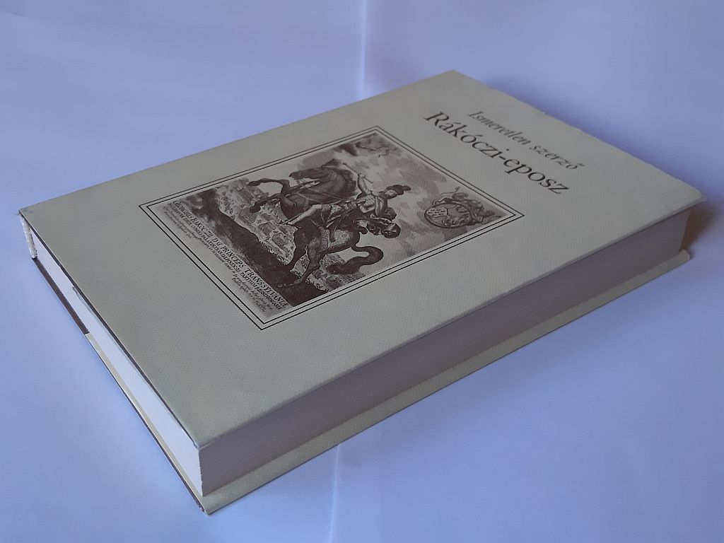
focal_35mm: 27
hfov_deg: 65.3
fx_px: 565
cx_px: 362
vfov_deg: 51.4
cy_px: 272
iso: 160
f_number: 1.7
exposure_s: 1/60
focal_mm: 3.93
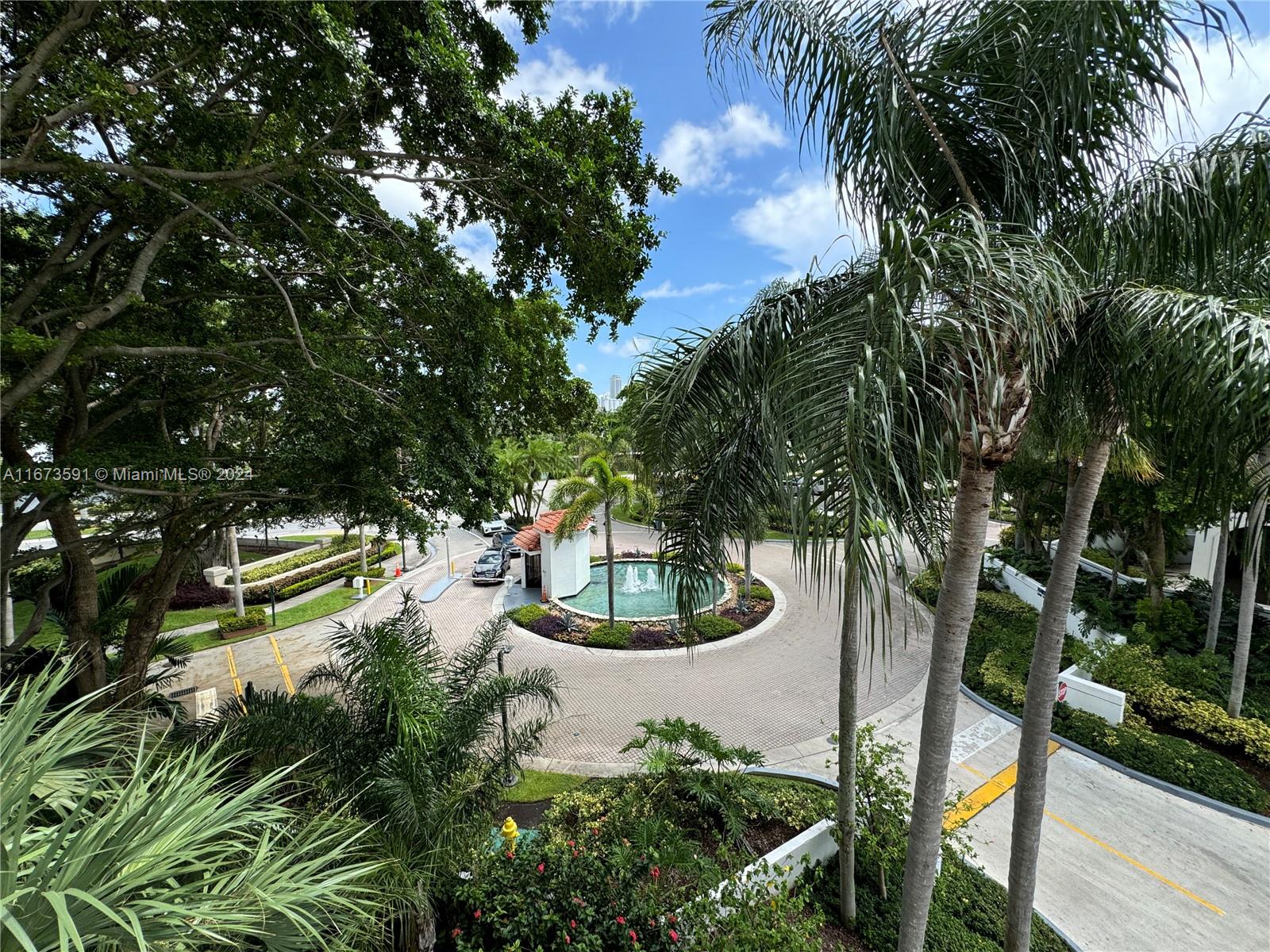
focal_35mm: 14
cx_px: 635
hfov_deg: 102.1
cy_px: 476
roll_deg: +0.0
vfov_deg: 85.7
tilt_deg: -7.3
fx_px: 514
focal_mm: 2.22
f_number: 2.2
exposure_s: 1/693
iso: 50
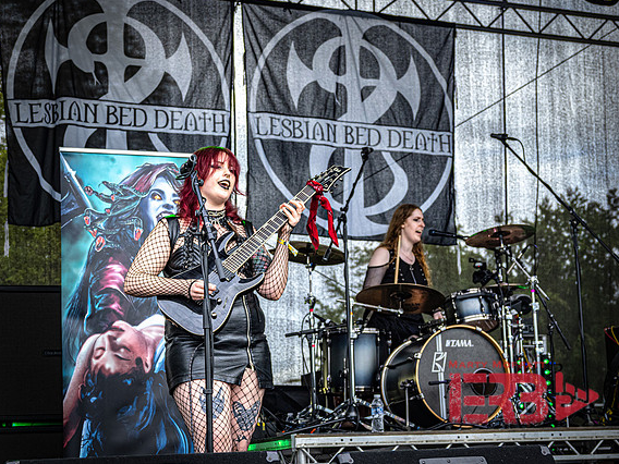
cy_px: 224
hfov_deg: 23.0
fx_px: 1520
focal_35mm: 85
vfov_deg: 17.4
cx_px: 314
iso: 800
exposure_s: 1/800
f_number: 4.5
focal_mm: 41
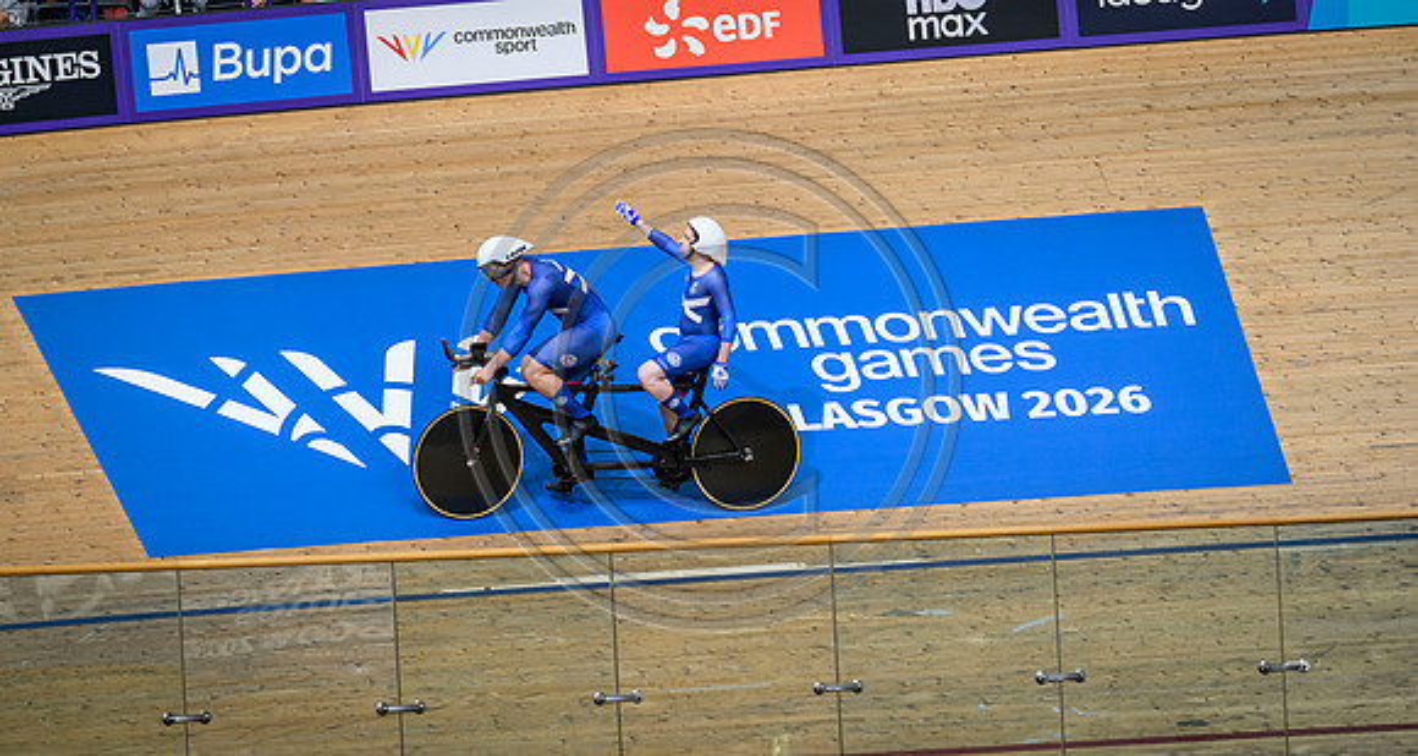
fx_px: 9949
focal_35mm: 268
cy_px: 357
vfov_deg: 4.3
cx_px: 640
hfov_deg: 8.2
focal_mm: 200
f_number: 3.5
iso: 4000
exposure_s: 1/2500
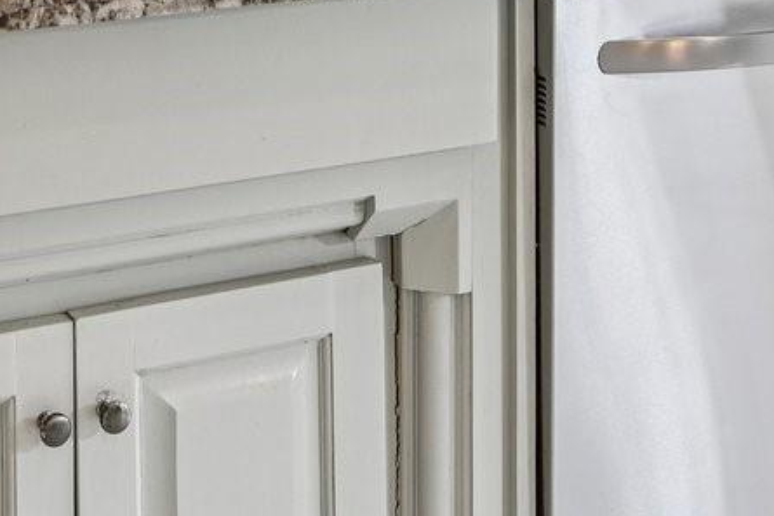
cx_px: -2
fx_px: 1979
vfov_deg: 13.0
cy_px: -505
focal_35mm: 92
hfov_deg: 21.4
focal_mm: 20
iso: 400
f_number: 8
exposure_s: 1/50
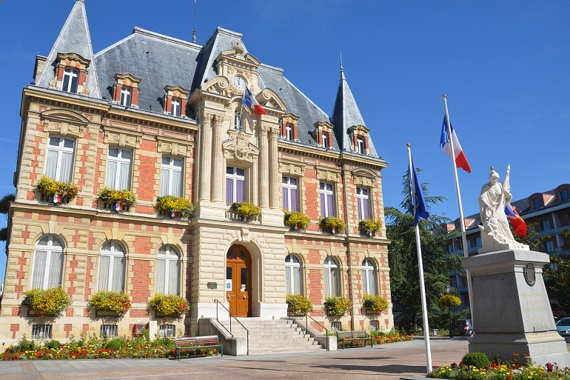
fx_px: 443
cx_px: 278
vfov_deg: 46.4
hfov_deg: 65.5
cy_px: 187
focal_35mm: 28
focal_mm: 18
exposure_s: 1/320
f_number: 9
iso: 100
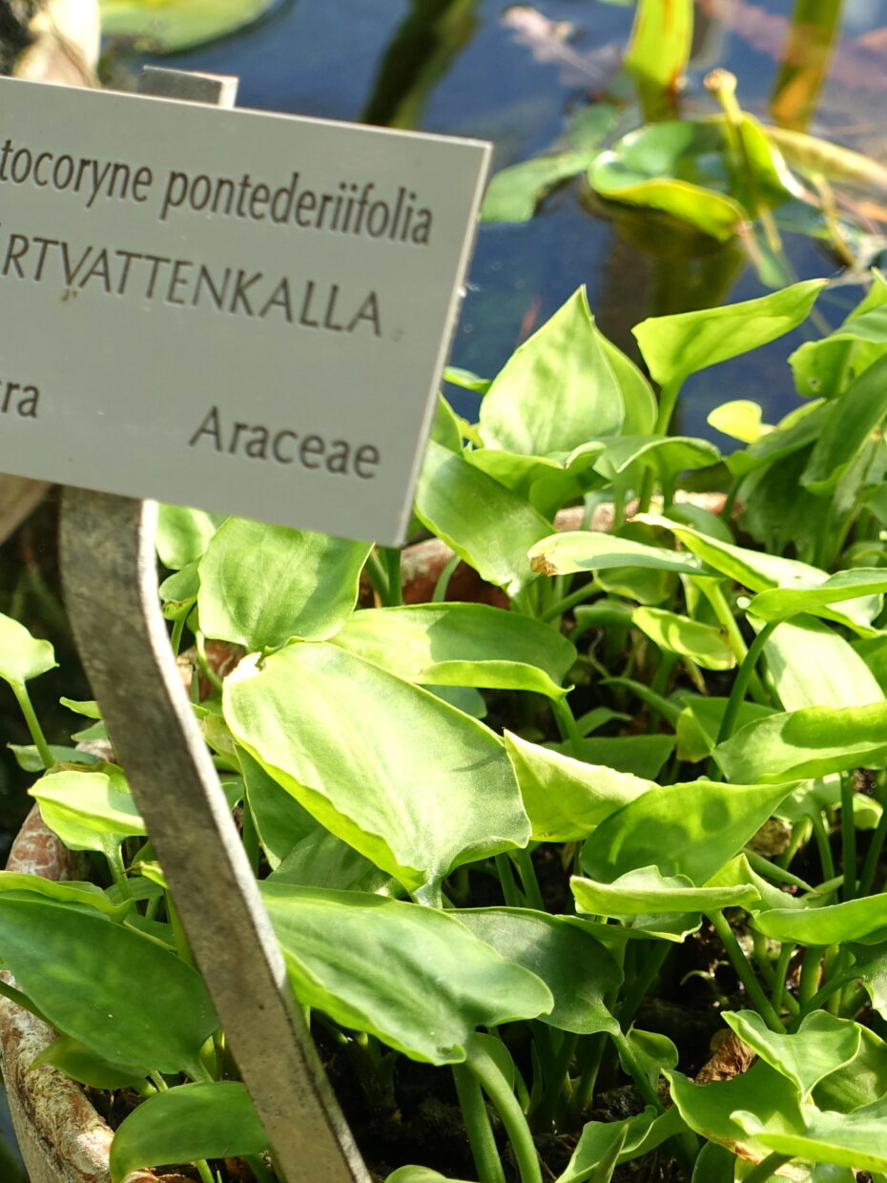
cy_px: 756
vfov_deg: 14.2
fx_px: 4749
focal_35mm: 139
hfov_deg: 10.6
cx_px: 794
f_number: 5
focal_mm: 25.7
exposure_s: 1/80
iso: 125
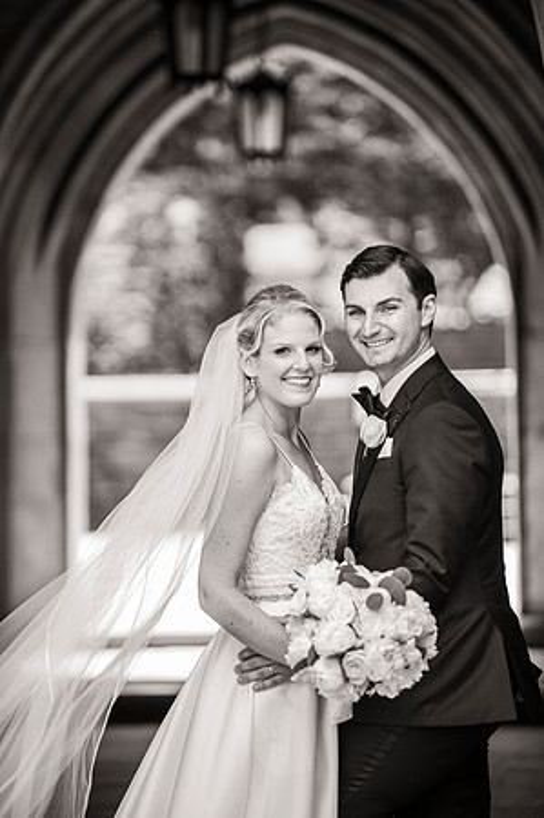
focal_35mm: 160
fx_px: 3635
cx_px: 272
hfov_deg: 8.6
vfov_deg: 12.9
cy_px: 409
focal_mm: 160
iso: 1600
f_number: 2.8
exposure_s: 1/2500
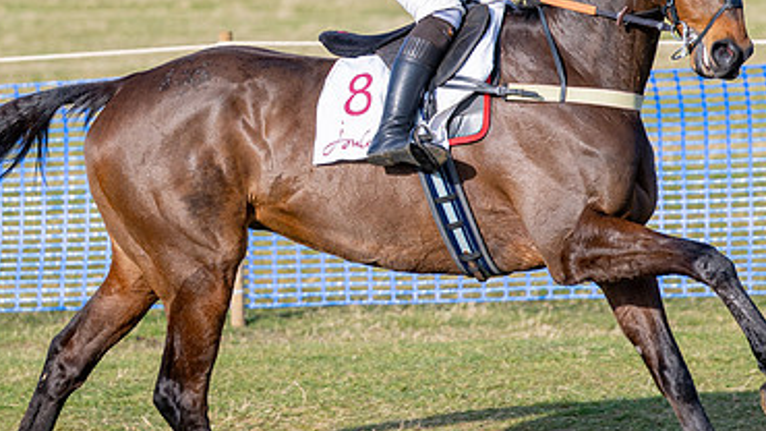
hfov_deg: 6.8
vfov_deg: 3.8
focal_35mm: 318
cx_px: 372
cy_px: 143
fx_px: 6458
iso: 100
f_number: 2.8
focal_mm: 110
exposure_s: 1/1250
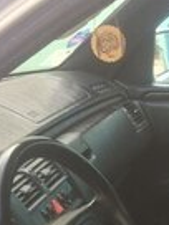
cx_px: 237
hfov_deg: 13.3
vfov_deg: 16.9
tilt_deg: -32.0
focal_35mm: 106
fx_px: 690
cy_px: 331
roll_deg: +2.7
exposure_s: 1/33
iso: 40
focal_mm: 4.15
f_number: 2.2
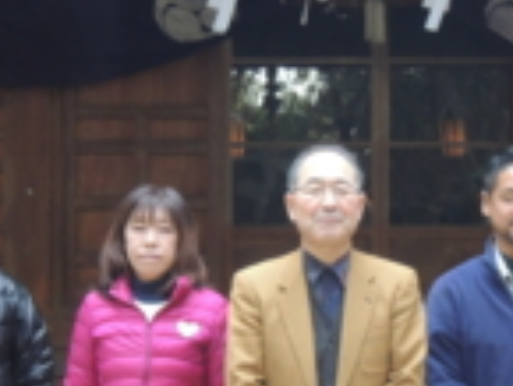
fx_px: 1632
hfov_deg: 17.9
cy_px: 329
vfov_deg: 13.4
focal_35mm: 110
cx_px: 258
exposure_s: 1/30
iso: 400
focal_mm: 7.2
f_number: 3.3
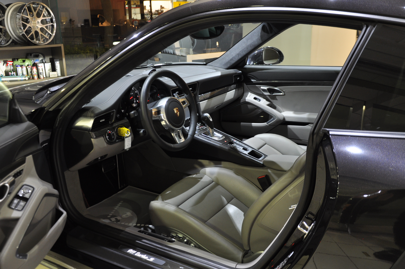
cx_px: 202
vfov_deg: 36.8
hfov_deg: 53.2
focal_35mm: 36
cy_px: 134
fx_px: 405
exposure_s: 1/20
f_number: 4.5
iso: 400
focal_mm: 24
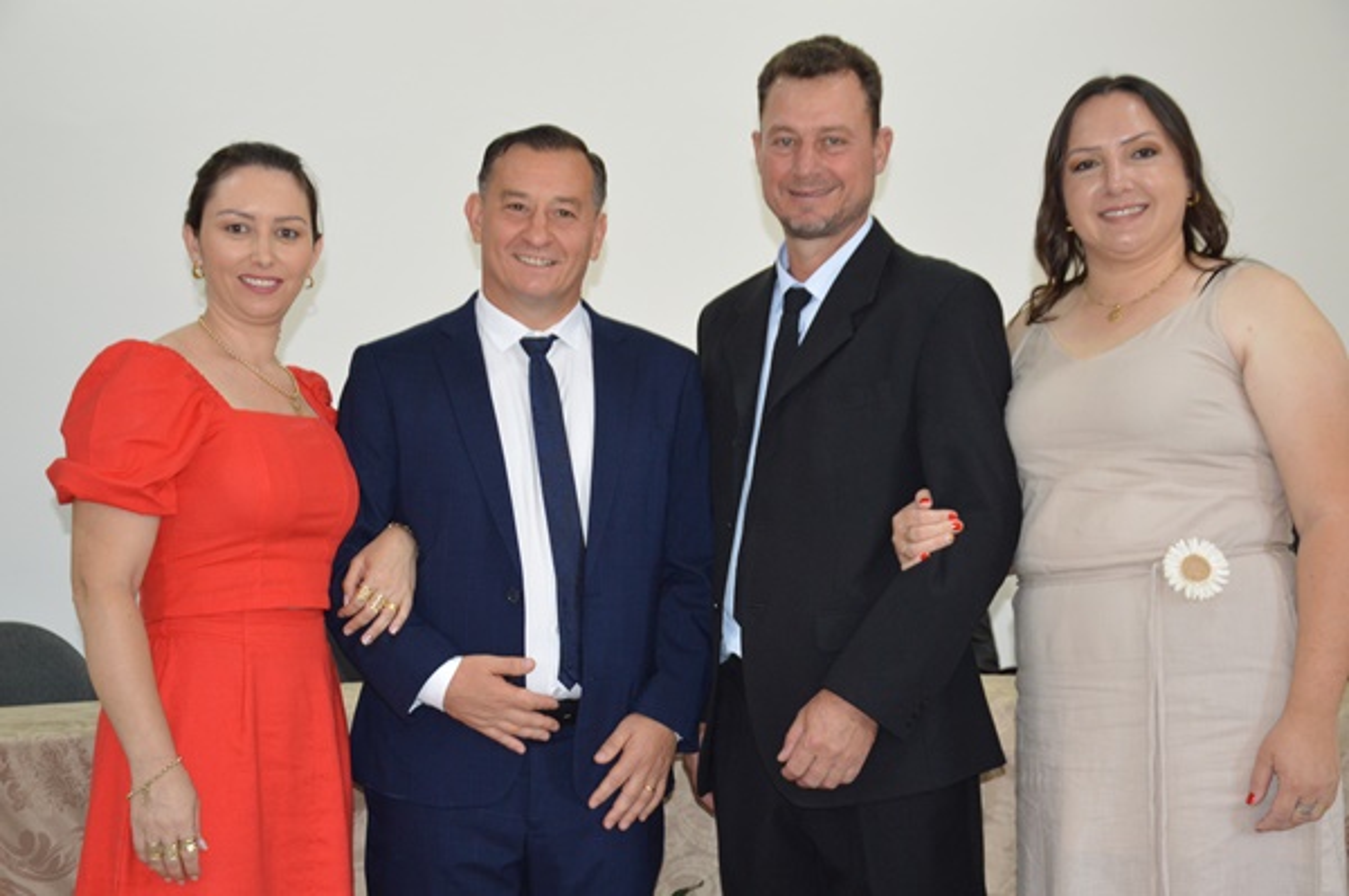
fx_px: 2246
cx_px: 674
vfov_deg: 22.6
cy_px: 448
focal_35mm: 60
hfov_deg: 33.4
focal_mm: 40
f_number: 4.5
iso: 1250
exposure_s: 1/60
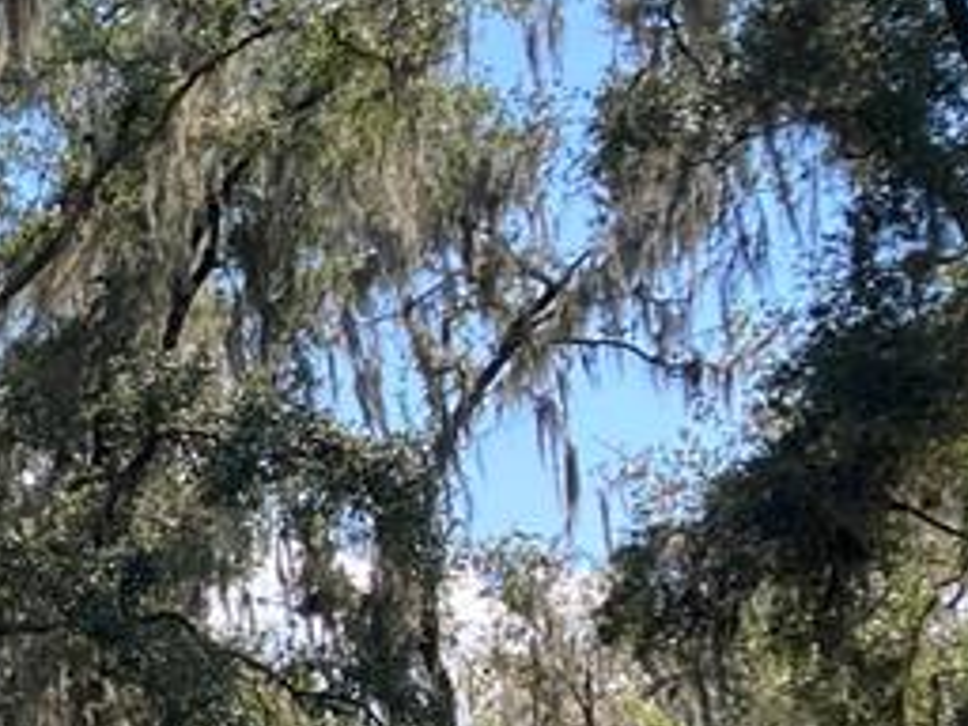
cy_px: 1236
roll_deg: -0.9
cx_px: -828
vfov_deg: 12.3
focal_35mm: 112
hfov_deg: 15.0
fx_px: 3132
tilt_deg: +2.0
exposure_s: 1/783
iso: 20
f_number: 1.8
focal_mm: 3.99
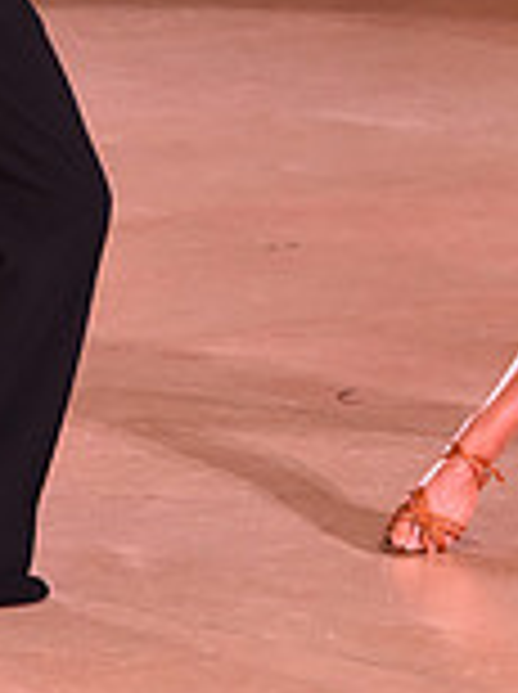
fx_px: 6162
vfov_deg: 6.4
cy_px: -252
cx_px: 349
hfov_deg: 4.8
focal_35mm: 308
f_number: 5.6
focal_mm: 85
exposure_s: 1/320
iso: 2500
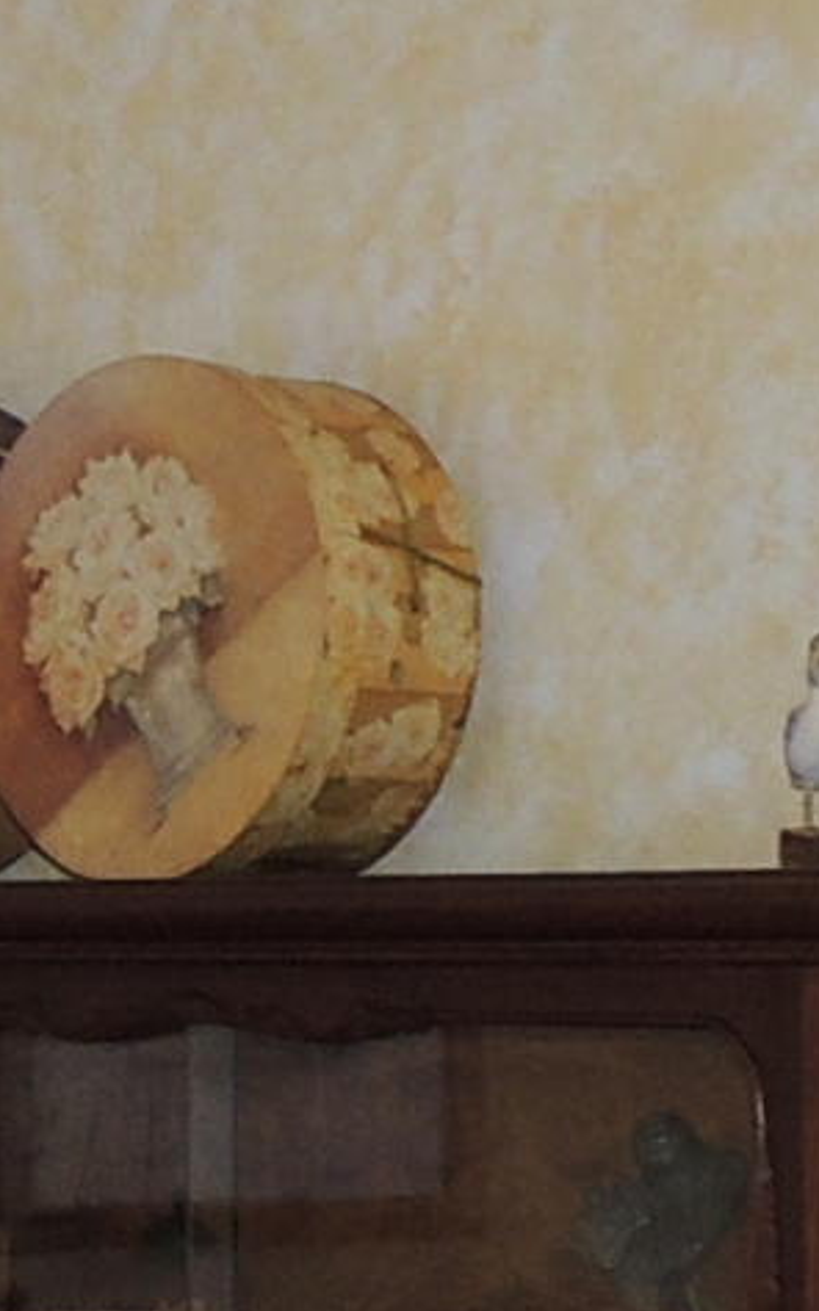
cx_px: -725
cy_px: 559
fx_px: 5753
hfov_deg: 7.8
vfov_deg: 13.0
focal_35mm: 161
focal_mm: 4.3
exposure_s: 1/30
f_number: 3
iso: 200
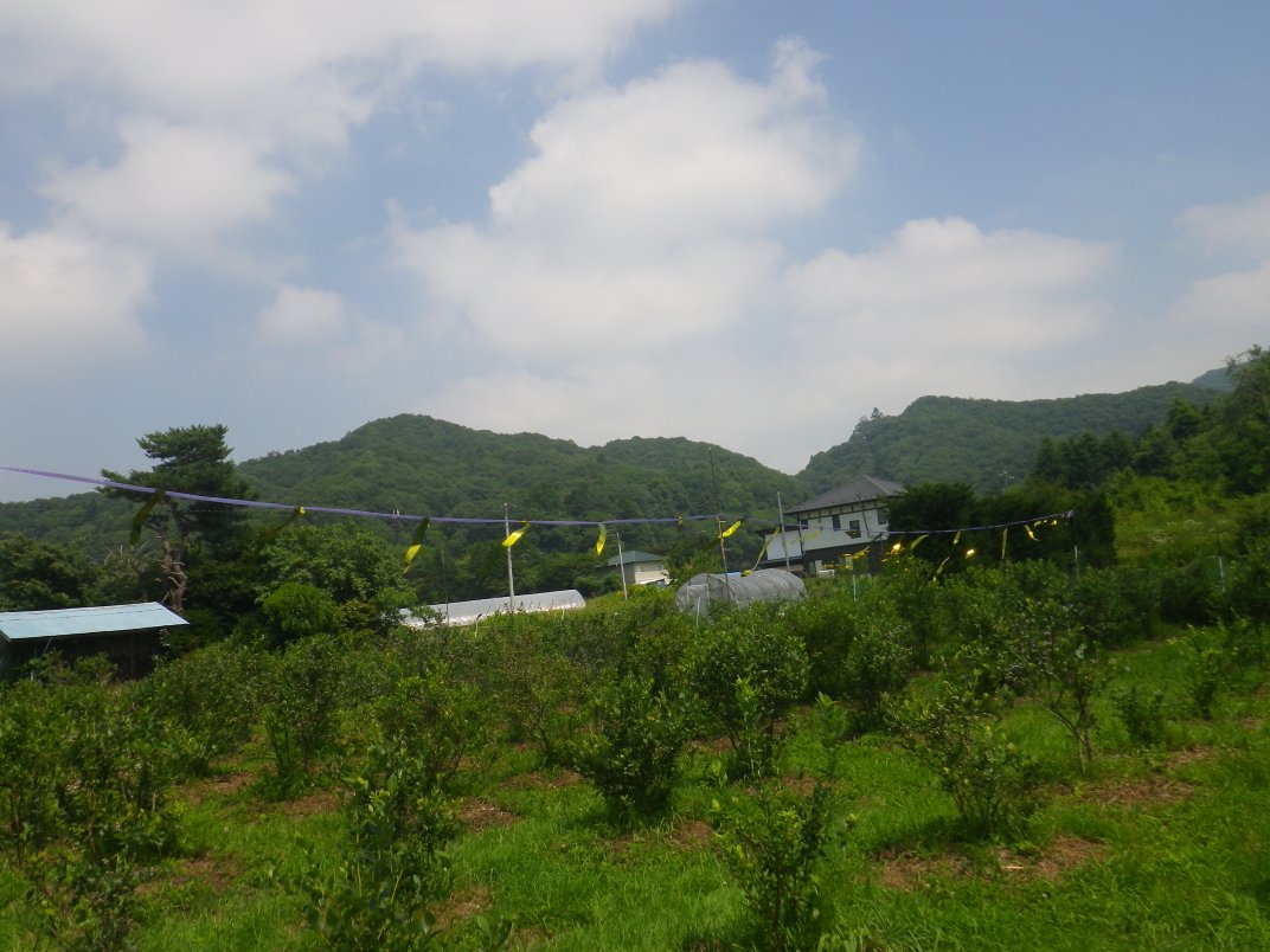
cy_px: 476
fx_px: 1027
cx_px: 635
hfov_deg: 63.4
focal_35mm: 28
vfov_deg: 49.7
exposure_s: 1/800
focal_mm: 5
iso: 80
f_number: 4.2
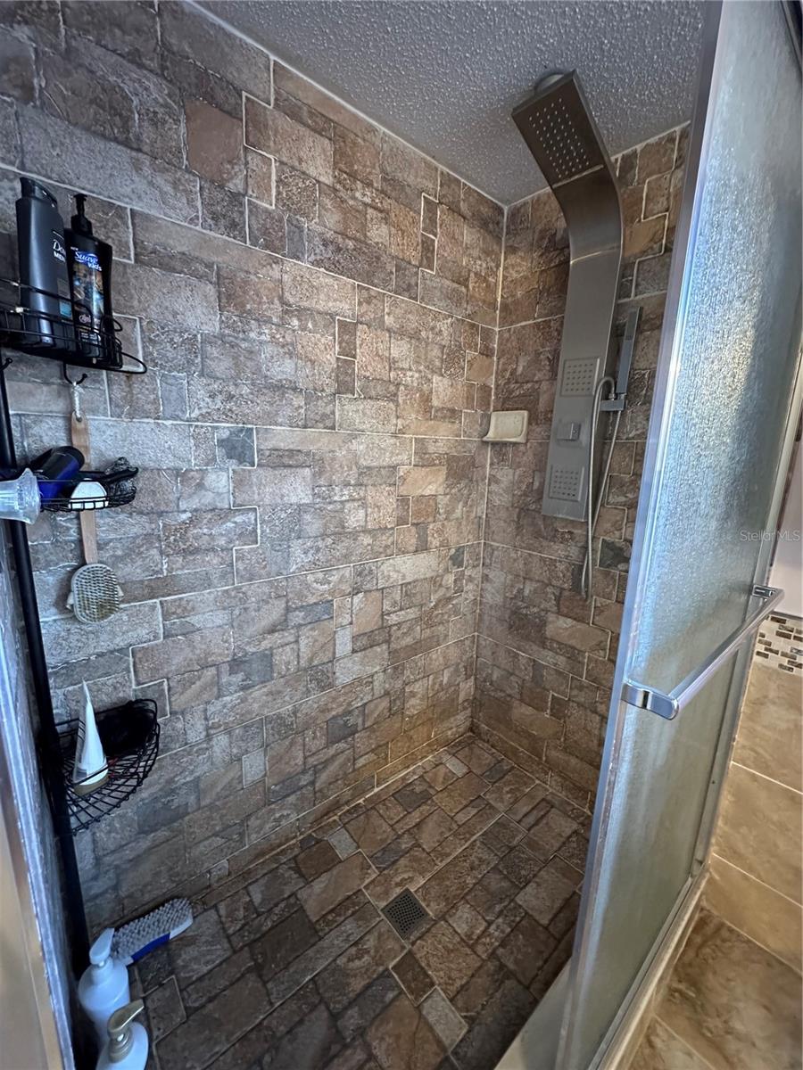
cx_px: 402
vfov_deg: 102.1
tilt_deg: -10.6
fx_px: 433
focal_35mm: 14
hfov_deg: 85.7
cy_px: 535
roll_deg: -2.2
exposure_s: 1/40
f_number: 2.2
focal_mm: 2.22
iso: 1000
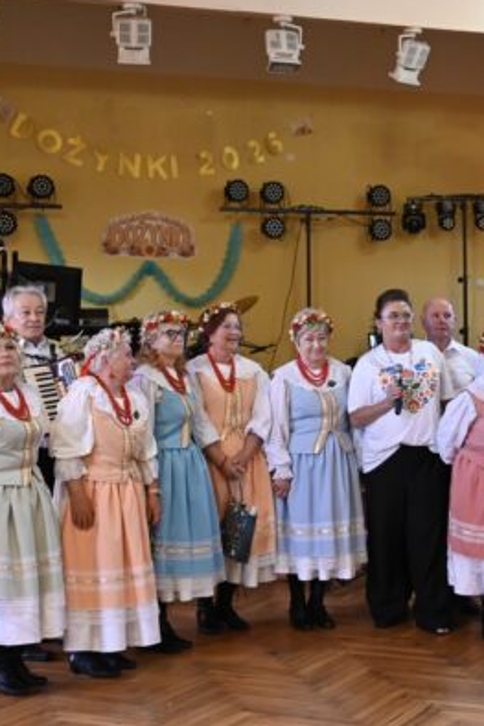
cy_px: 359
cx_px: 423
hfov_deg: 20.9
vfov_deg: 31.4
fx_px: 1289
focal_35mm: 64
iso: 3200
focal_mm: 28
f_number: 2.8
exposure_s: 1/125
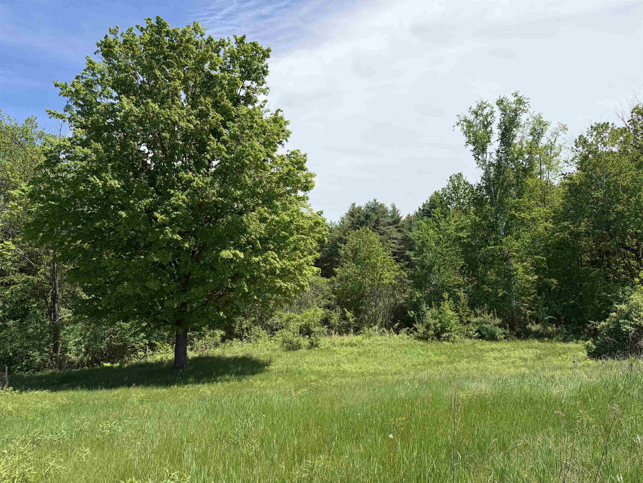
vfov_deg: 56.8
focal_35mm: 24
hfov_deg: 71.6
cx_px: 322
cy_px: 242
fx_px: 446
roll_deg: +0.8
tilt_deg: +1.5
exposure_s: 1/4975
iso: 80
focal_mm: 6.76
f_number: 1.78
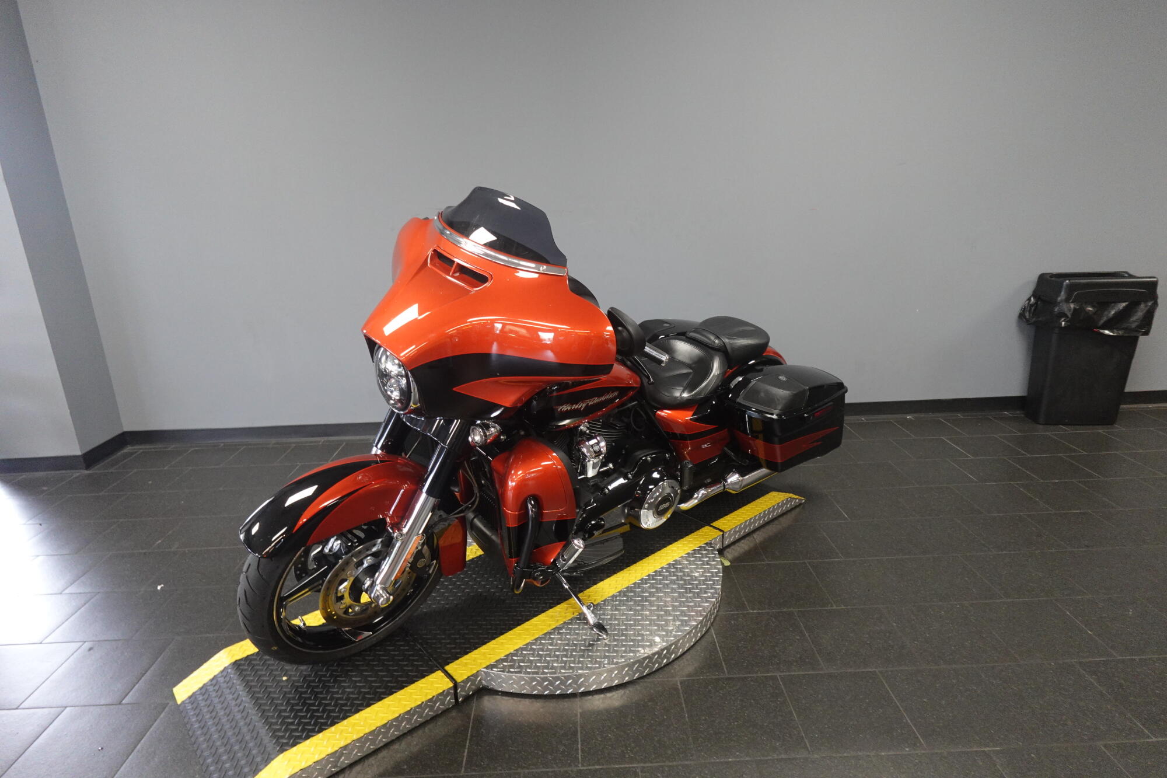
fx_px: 648
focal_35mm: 20
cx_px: 584
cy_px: 389
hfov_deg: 84.0
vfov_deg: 61.9
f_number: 2
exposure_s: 1/125
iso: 1000
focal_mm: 7.6
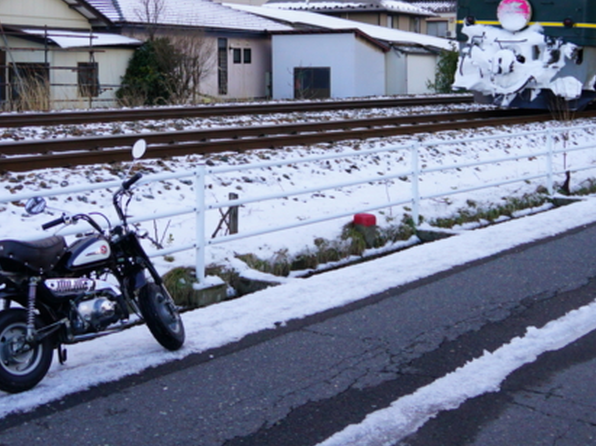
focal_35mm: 58
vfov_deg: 24.9
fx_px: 998
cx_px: 323
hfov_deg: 33.2
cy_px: 101
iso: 1000
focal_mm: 21
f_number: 4
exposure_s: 1/1000
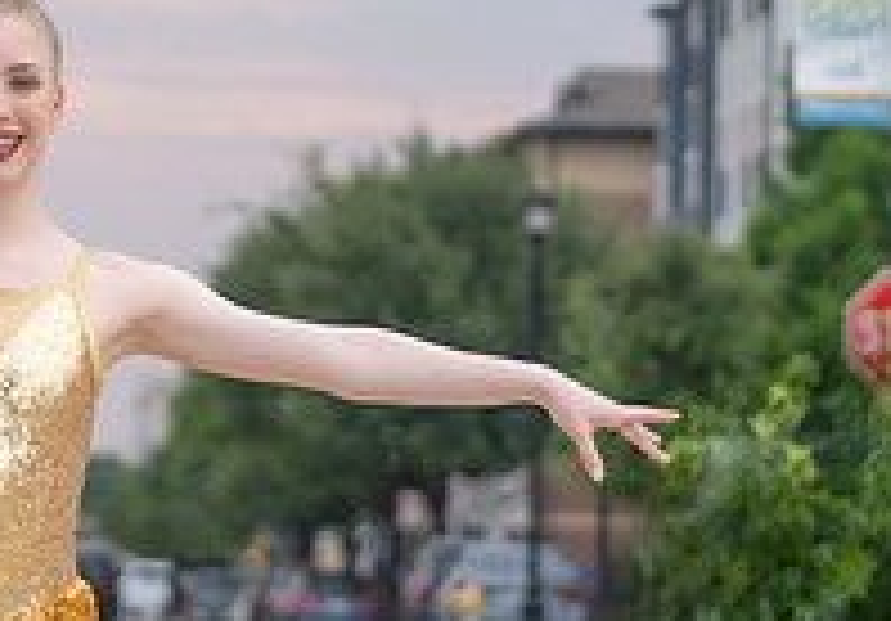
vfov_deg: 4.9
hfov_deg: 7.0
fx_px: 7279
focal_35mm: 290
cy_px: 420
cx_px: 151
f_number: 2.8
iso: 400
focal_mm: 70
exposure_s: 1/320
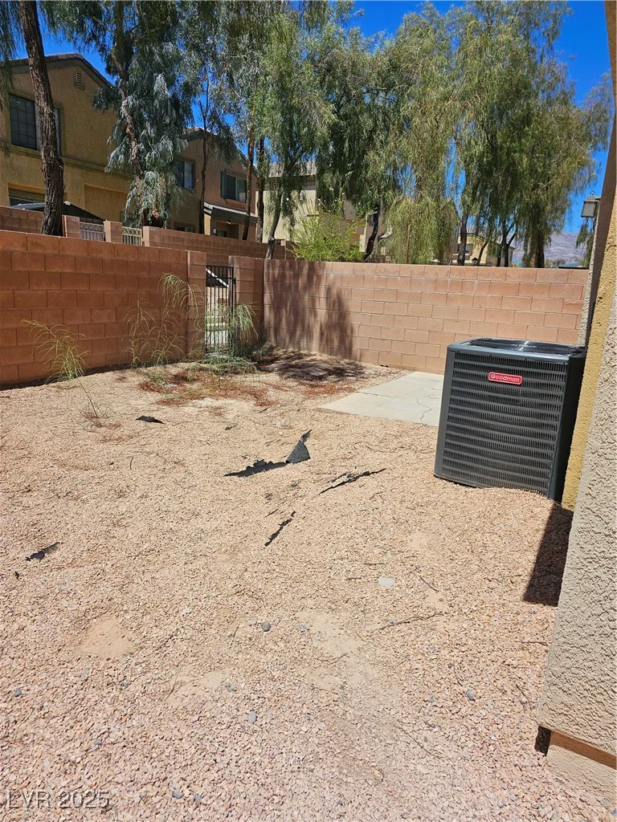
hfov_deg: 58.9
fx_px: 547
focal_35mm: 23
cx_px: 308
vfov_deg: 73.9
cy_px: 411
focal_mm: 6.3
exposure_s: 1/1751
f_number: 1.7
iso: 12
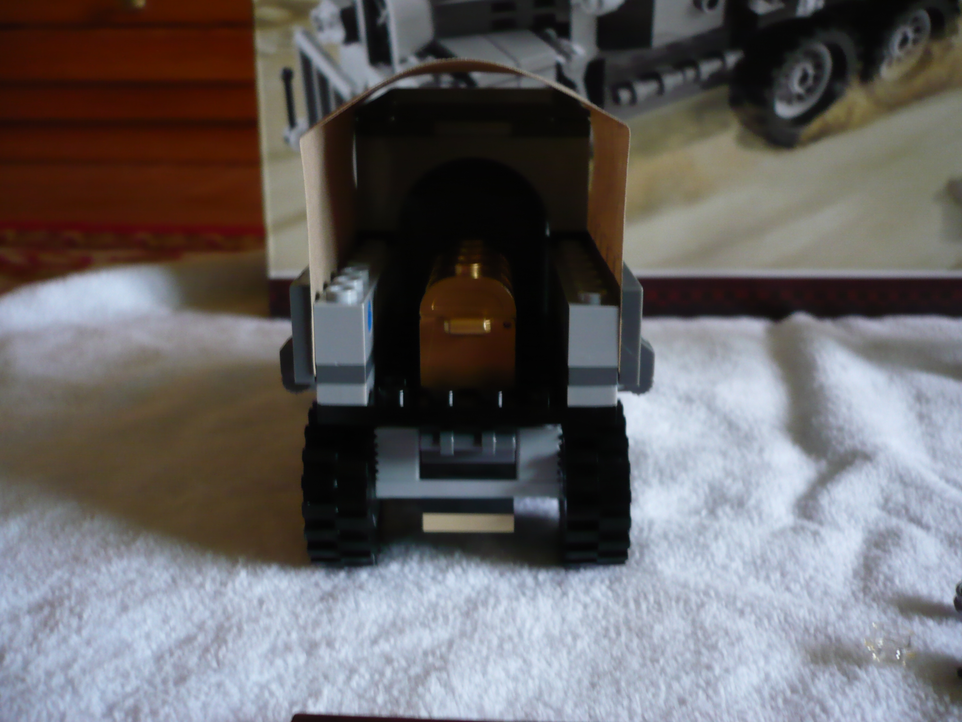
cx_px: 481
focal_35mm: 35
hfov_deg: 52.6
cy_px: 361
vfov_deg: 40.7
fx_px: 973
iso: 200
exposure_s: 1/15
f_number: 2.8
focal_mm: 5.8
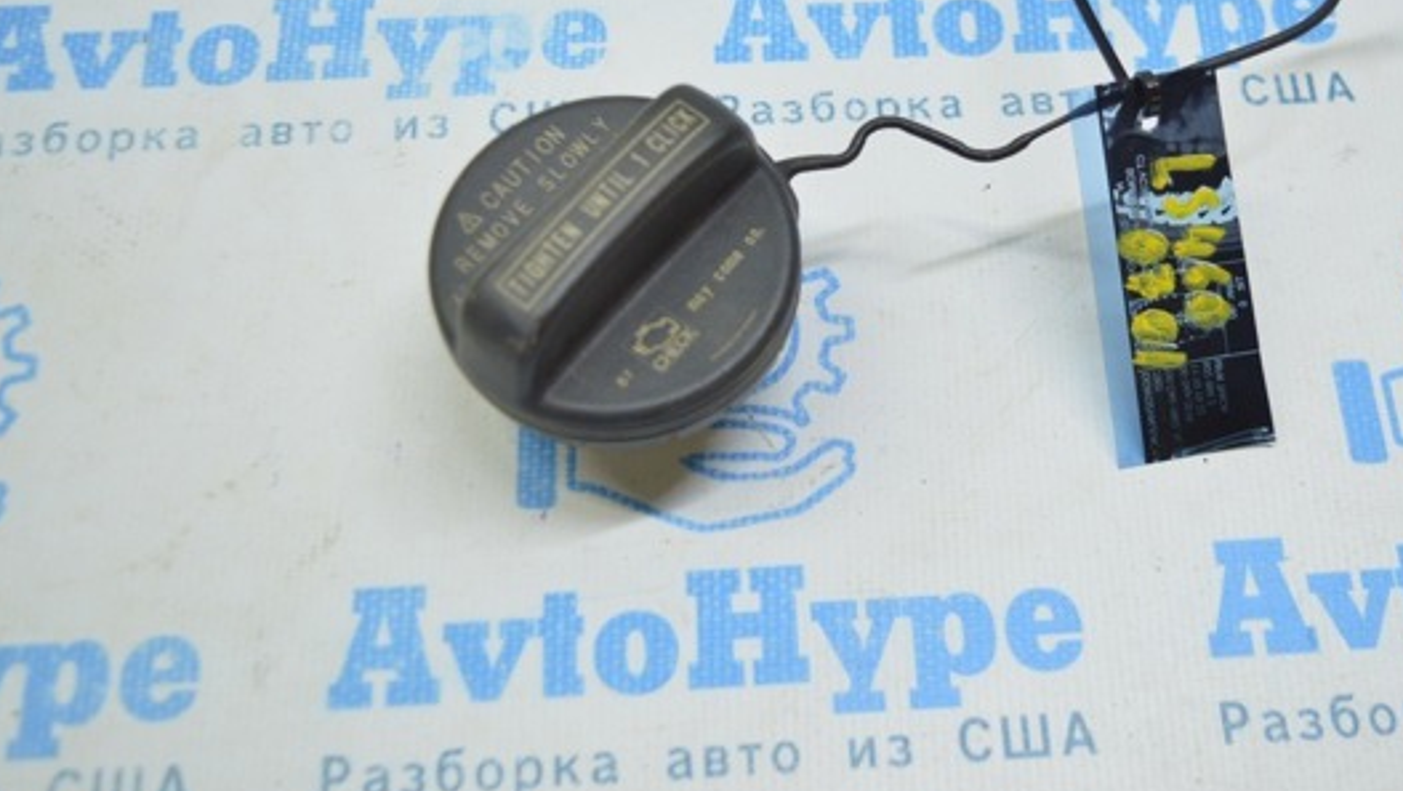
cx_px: 799
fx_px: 1773
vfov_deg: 25.0
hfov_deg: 43.1
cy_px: 246
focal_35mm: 48
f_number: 4
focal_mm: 25
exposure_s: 1/60
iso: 400
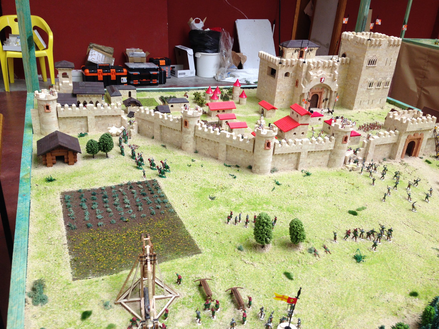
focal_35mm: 33
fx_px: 418
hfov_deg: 55.4
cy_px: 164
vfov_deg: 42.9
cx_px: 220
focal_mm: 4.12
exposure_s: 1/30
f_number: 2.4
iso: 50
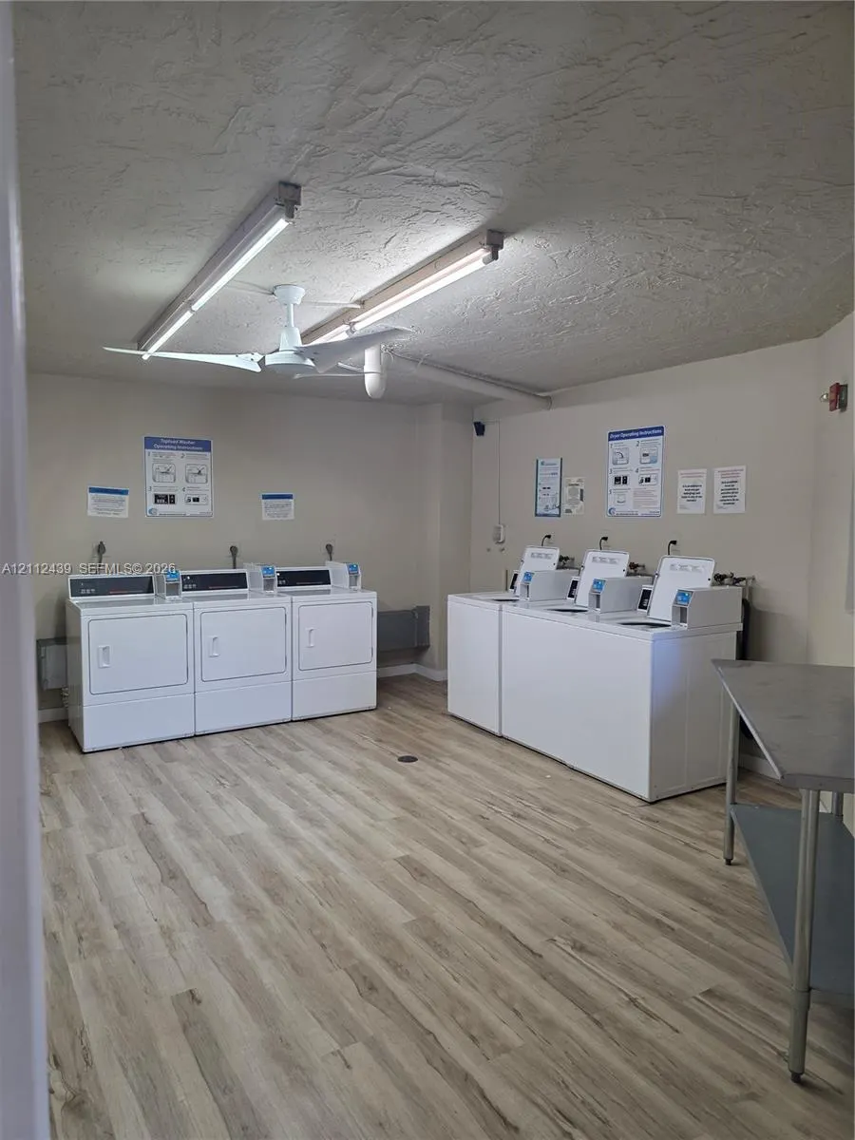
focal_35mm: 23
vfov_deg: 73.9
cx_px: 428
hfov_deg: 58.9
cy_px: 570
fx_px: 757
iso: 160
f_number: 1.7
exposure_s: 1/120
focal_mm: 6.3
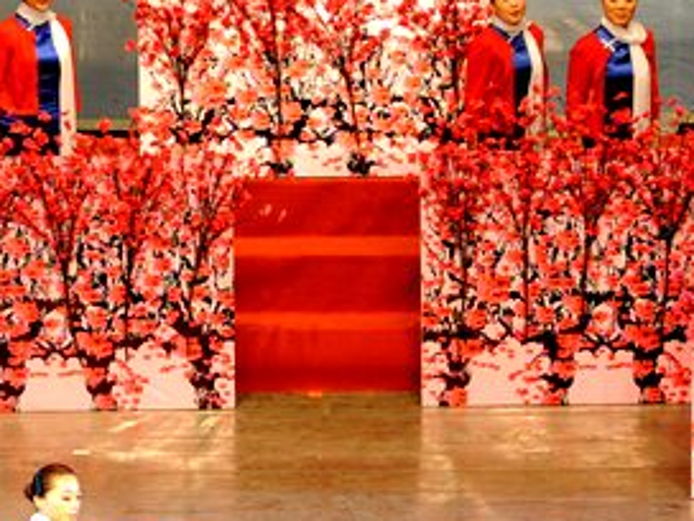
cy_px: 332
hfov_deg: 6.7
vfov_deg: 5.0
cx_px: 321
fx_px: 5954
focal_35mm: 297
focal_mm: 105
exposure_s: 1/50
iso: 1600
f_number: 5.3
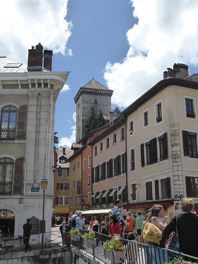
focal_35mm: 40
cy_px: 132
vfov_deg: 46.8
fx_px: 305
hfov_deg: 36.0
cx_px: 99
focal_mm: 6.9
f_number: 3.9
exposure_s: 1/1600
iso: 200
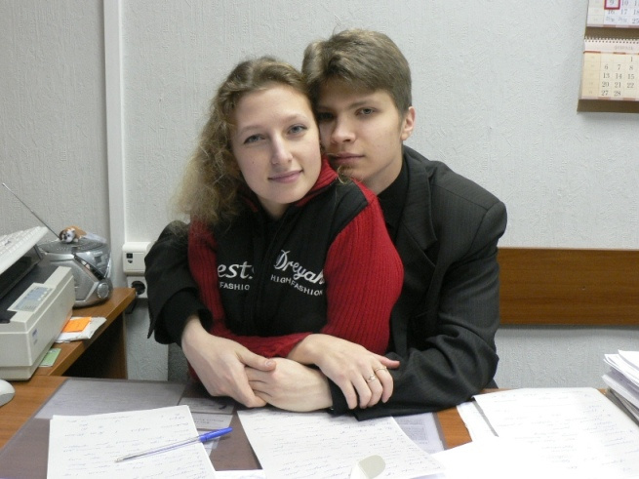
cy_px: 240
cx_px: 320
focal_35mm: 36
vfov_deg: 39.6
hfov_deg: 51.4
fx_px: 664
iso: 200
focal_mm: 6
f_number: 4.5
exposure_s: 1/13
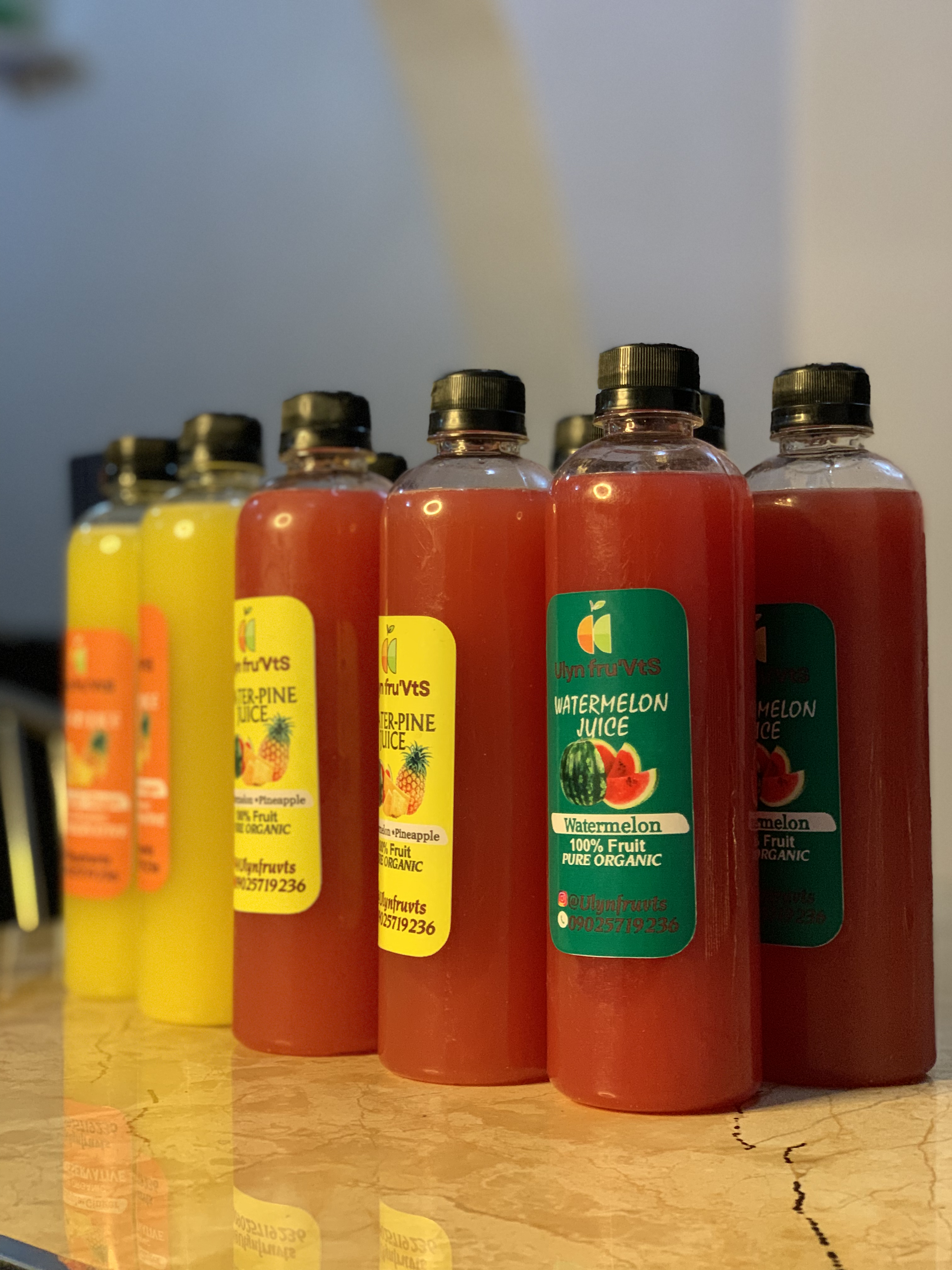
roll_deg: +0.6
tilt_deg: +2.0
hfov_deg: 28.0
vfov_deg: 36.8
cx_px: 476
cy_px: 635
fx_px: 1907
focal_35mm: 52
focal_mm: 6
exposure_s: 1/60
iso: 250
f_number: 2.4
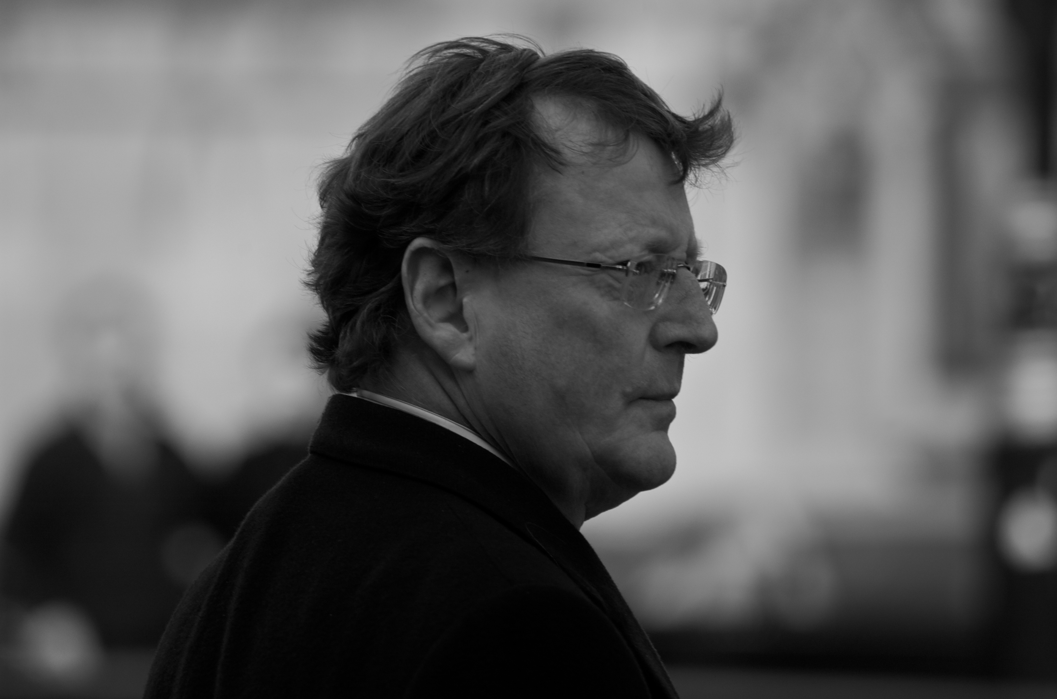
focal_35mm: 450
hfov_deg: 4.6
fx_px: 13175
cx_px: 528
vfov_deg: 3.0
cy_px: 350
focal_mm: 300
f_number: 5.6
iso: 200
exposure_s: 1/250
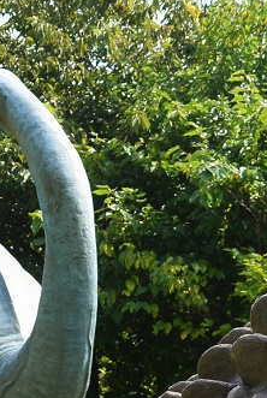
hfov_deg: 6.3
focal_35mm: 219
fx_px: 2426
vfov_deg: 9.3
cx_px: -24
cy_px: 372
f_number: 4.5
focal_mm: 30
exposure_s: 1/500
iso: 100
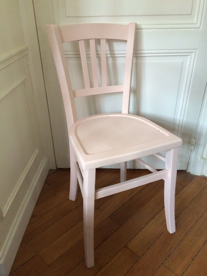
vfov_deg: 61.7
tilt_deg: -31.4
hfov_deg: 48.2
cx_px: 104
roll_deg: +0.9
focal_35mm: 29
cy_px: 138
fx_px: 231
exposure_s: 1/25
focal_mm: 4.15
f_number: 2.2
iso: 320
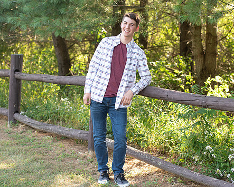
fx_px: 596
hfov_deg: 22.2
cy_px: 90
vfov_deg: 17.9
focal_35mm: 86
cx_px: 141
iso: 400
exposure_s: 1/250
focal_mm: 70
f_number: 3.2
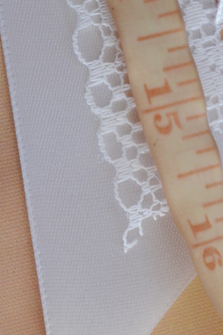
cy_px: 247
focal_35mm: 163
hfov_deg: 8.4
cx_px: 131
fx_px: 1518
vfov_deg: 12.6
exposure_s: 1/60
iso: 800
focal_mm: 46
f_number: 5
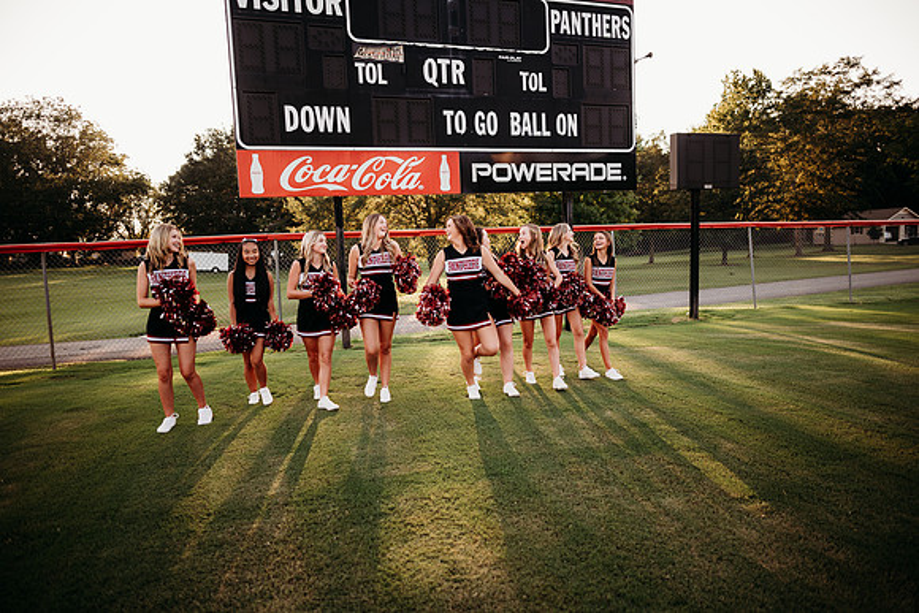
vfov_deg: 53.2
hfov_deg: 73.7
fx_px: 613
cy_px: 306
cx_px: 460
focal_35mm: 24
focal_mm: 24
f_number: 2
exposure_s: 1/500
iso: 125
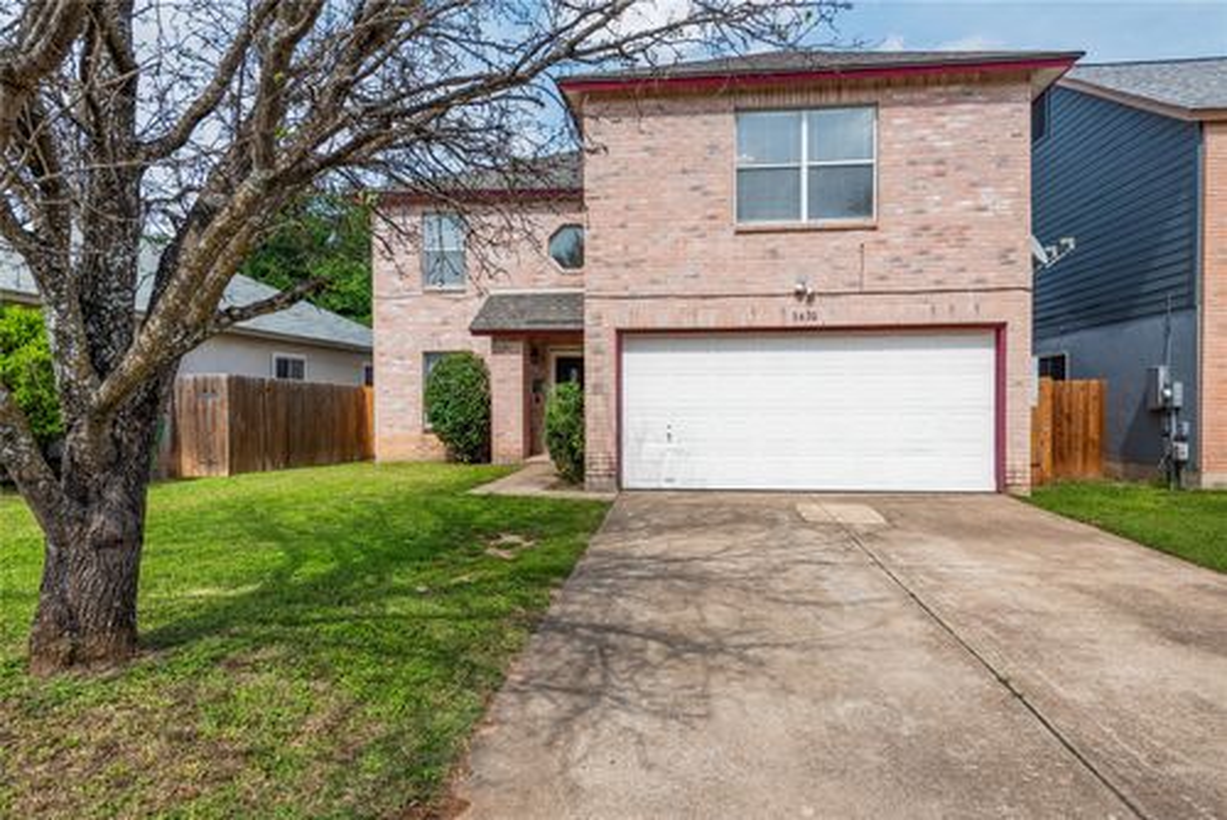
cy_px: 410
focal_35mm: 24
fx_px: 818
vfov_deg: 53.2
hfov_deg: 73.7
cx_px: 614
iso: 400
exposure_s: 1/400
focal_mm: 24
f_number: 8
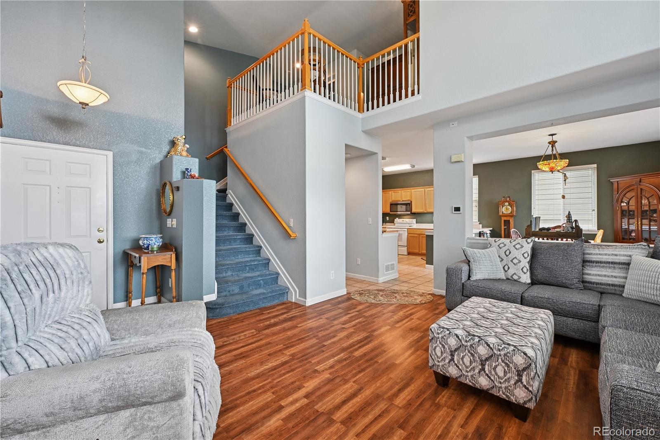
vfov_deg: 77.3
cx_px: 330
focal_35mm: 15
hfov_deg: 100.4
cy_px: 220
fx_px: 275
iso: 800
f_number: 11
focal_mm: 15
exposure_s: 1/5
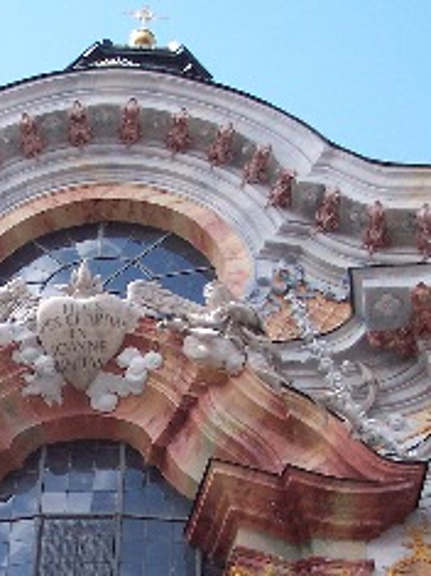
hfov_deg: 15.2
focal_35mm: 97
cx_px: 104
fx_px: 1612
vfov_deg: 19.3
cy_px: 652
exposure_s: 1/700
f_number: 2.8
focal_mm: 8
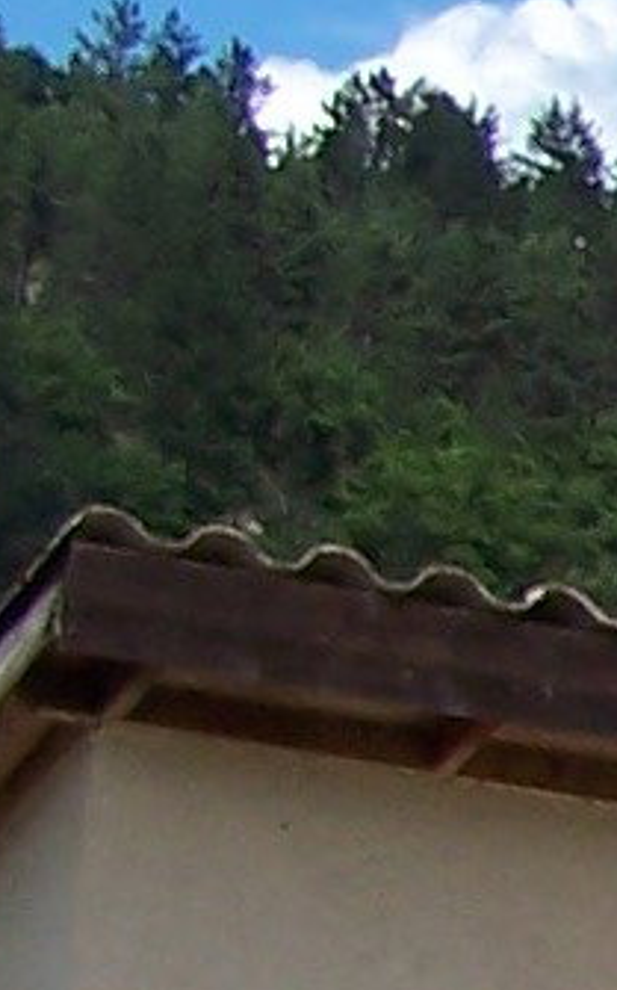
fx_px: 7220
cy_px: 1494
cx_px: 3202
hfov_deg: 4.2
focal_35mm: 268
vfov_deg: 7.7
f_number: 4
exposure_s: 1/750
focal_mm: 6.3
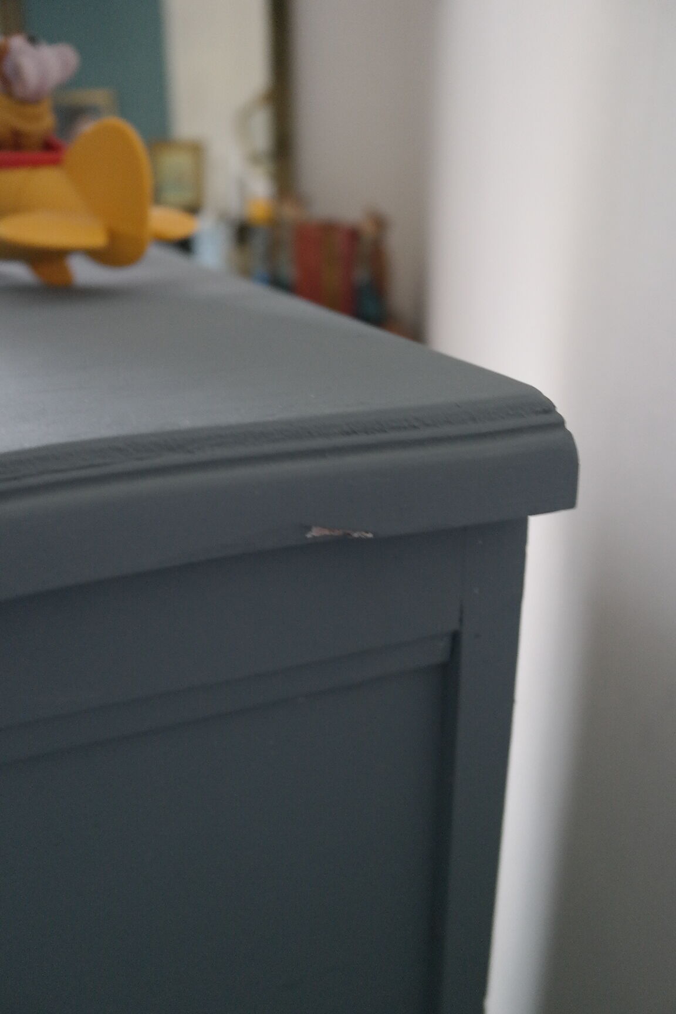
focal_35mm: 30
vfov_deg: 61.9
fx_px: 845
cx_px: 338
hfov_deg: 43.6
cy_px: 507
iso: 1600
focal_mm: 20
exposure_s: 1/40
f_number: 3.5
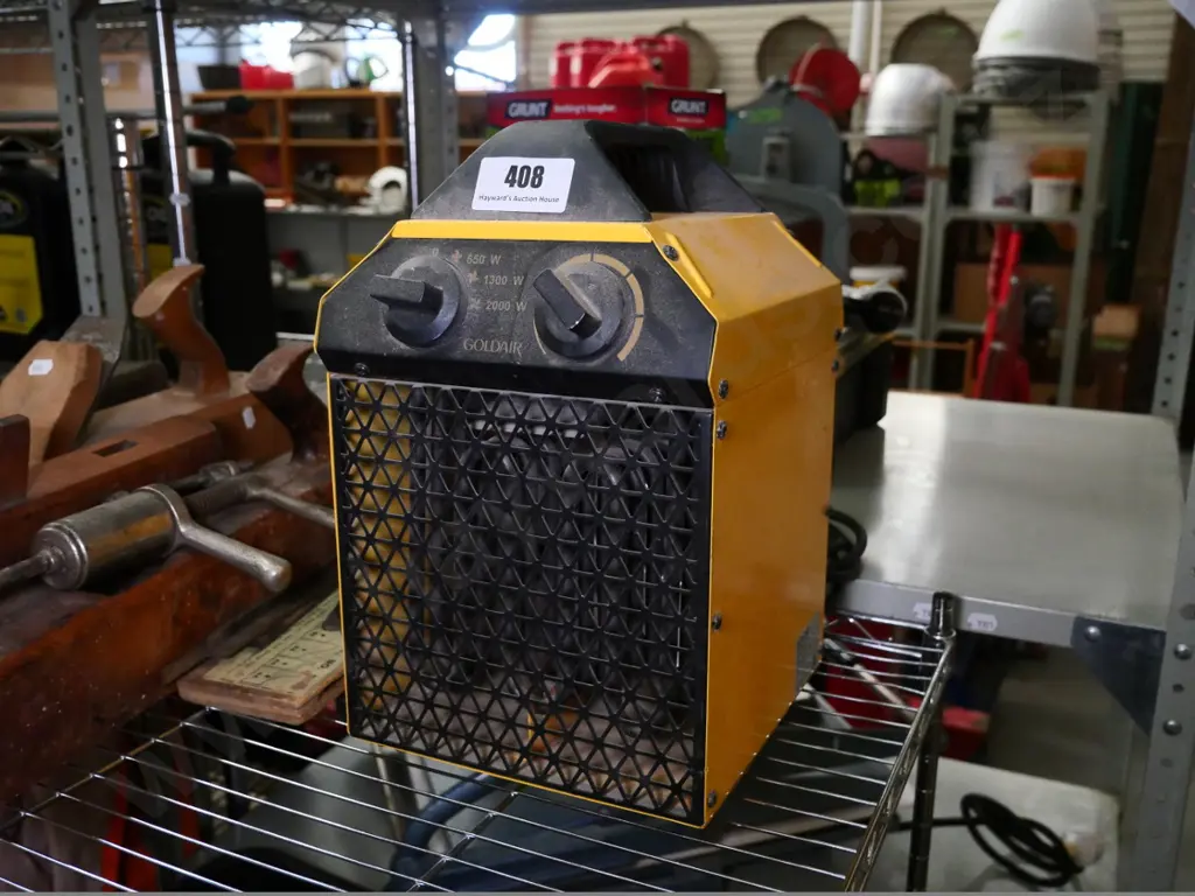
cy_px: 448
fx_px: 1174
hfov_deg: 54.0
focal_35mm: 34
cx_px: 598
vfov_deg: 41.8
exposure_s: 1/400
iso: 3200
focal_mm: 17
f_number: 4.5
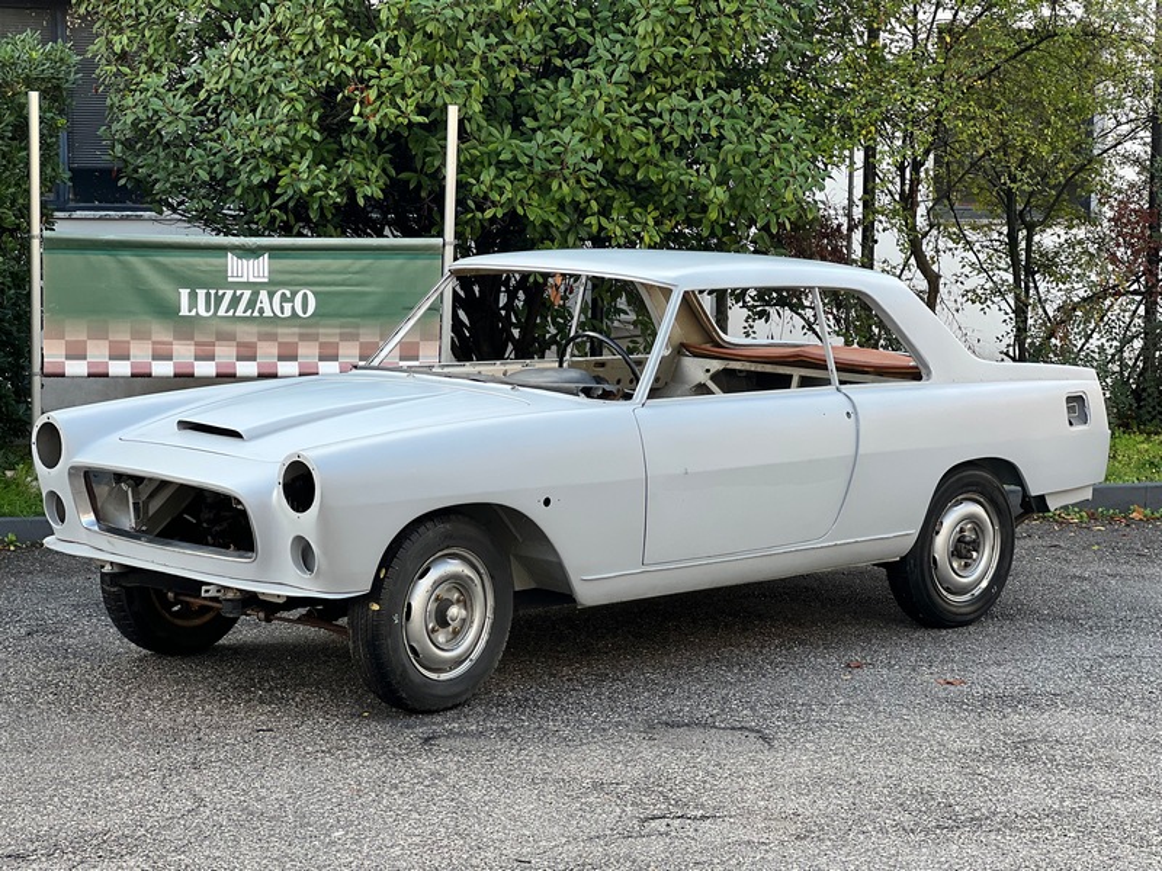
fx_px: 2585
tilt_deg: -5.1
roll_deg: -0.5
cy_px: 436
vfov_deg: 19.1
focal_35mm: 77
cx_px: 581
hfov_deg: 25.3
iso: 40
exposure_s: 1/121
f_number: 2.8
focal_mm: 9
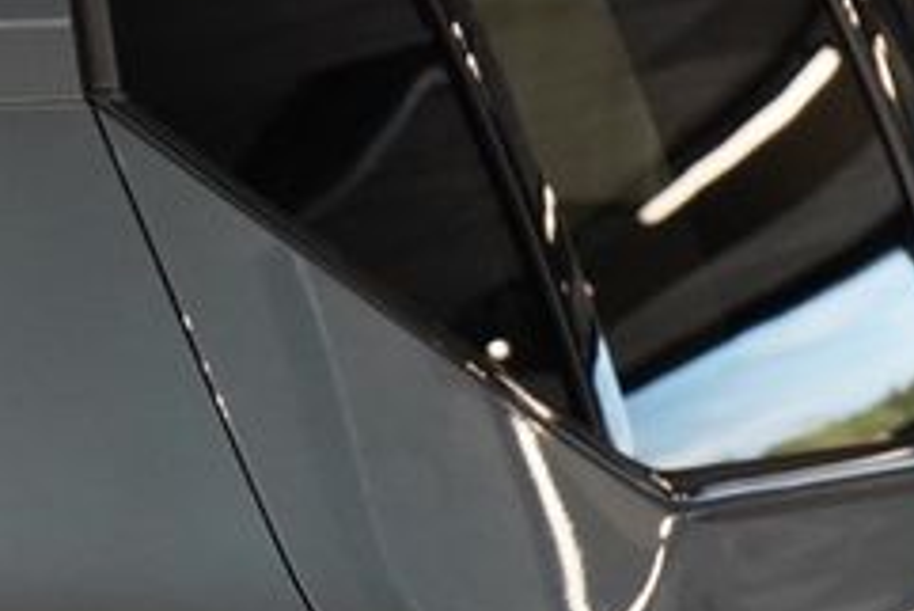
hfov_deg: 6.8
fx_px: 7545
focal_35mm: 297
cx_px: -614
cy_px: 712
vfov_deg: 4.6
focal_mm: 70
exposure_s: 1/160
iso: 5000
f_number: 5.6
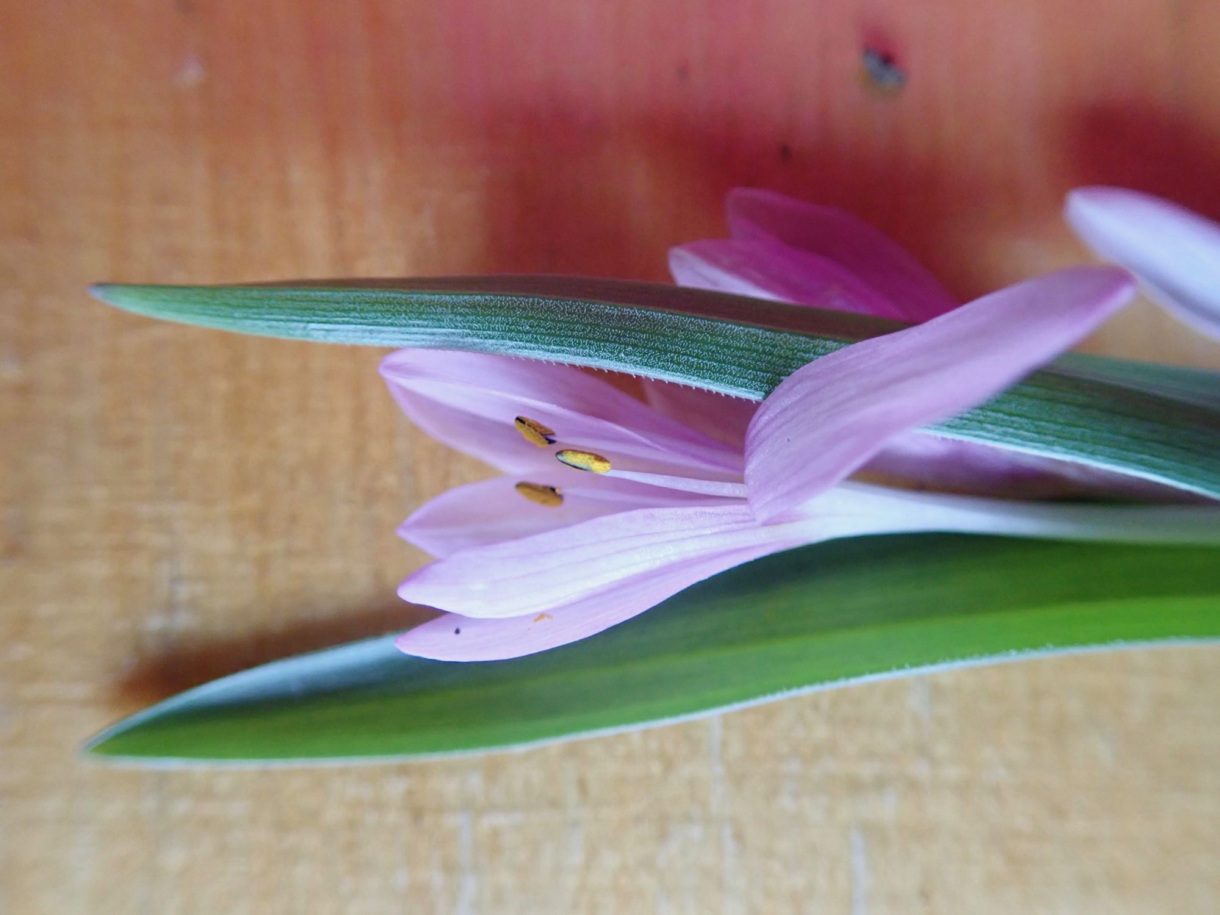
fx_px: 1057
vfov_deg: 46.8
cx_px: 610
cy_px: 458
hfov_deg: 60.0
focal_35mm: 30
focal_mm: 5.5
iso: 640
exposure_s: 1/125
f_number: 2.3
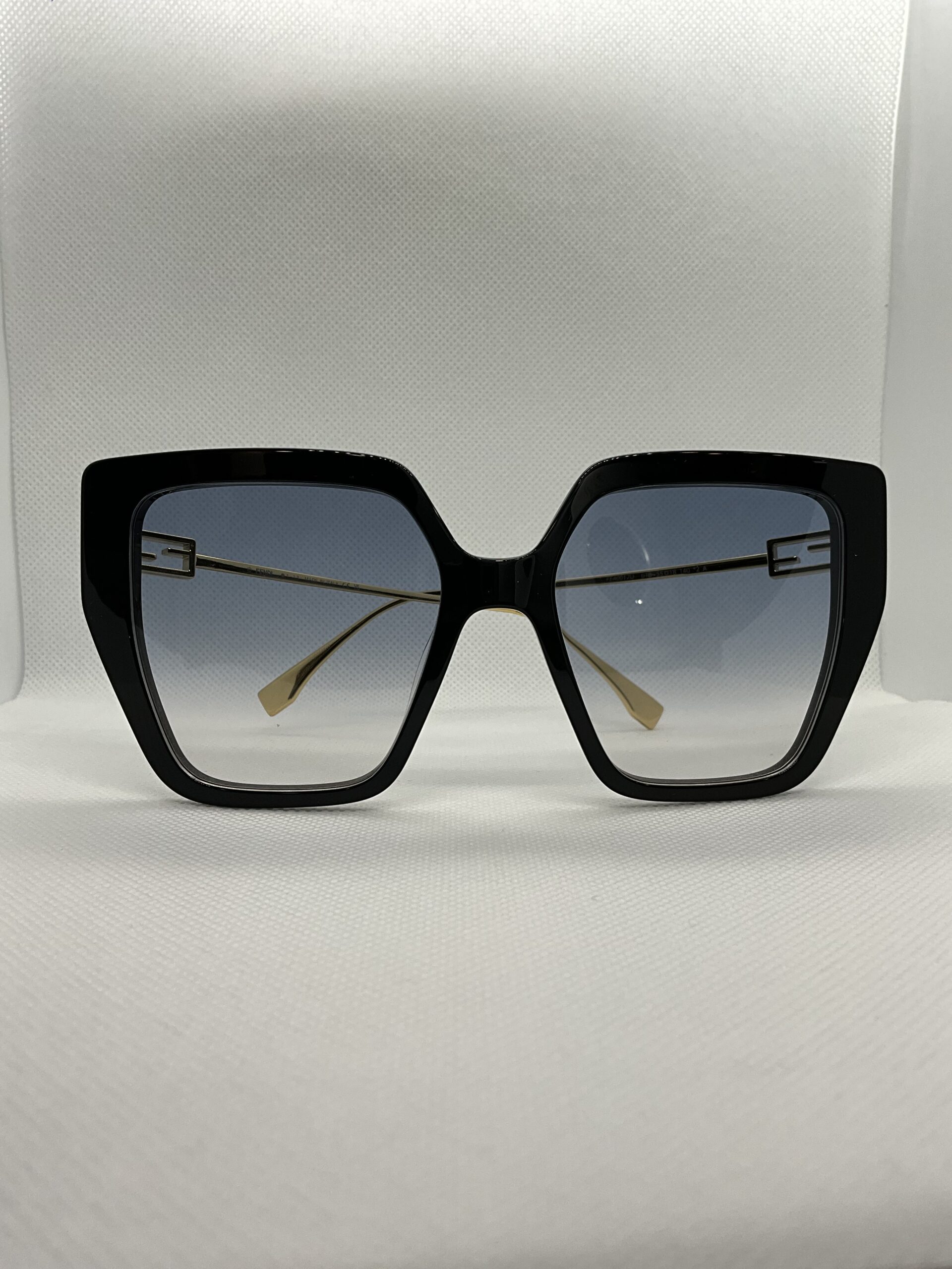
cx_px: 476
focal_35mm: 29
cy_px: 634
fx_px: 1063
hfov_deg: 48.2
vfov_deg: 61.7
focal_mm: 3
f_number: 1.8
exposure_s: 1/269
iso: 25
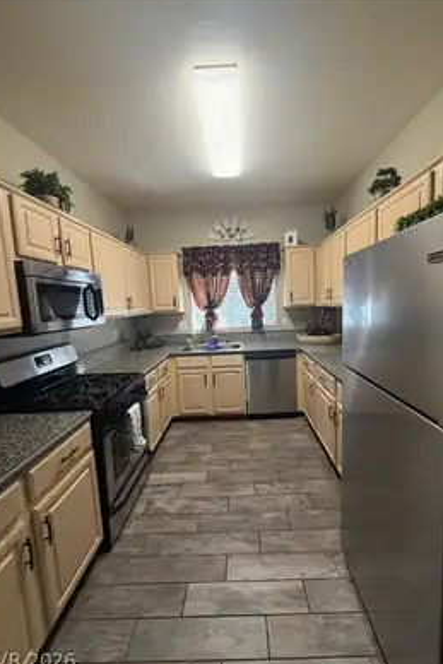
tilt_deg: -6.8
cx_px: 236
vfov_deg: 100.4
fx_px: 277
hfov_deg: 77.3
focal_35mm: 15
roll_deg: +2.7
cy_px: 334
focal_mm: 2.22
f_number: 2.2
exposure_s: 1/60
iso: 200
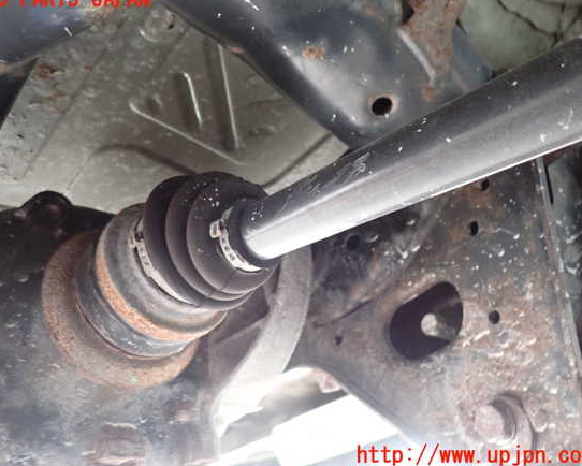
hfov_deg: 64.0
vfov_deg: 53.2
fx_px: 465
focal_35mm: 27
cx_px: 277
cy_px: 228
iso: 800
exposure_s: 1/30
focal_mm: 4.5
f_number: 2
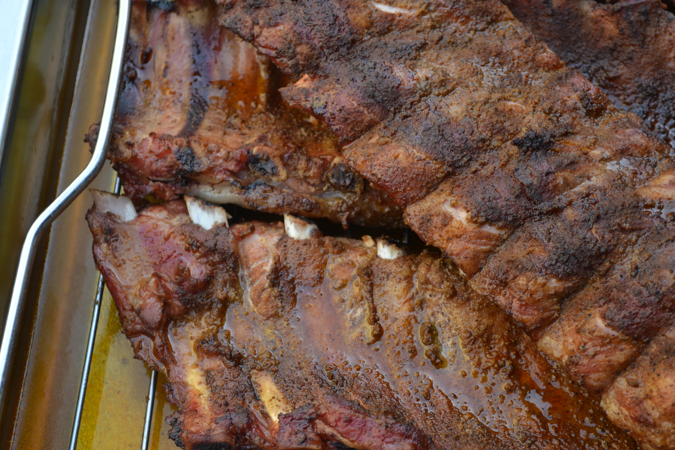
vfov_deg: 18.9
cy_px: 225
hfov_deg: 28.1
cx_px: 338
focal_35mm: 72
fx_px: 1350
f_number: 5.6
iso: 280
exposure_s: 1/125
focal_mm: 48
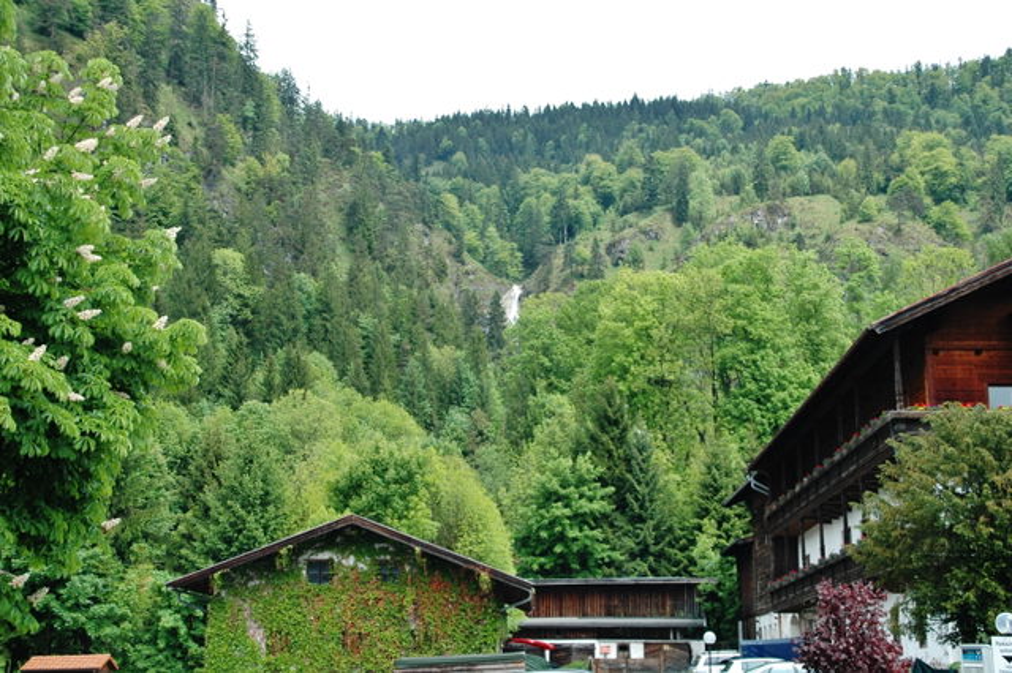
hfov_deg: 38.9
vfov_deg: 26.5
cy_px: 336
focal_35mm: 51
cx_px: 506
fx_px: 1433
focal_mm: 34
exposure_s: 1/200
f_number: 7.1
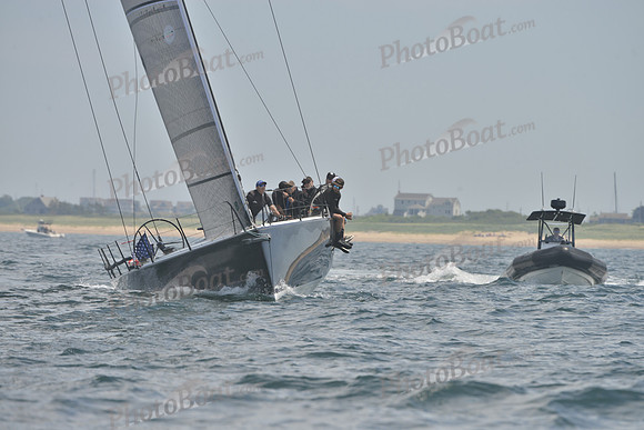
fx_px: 7157
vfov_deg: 3.4
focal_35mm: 400
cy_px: 215
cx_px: 322
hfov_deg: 5.2
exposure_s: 1/800
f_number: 9
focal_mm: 400
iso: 280
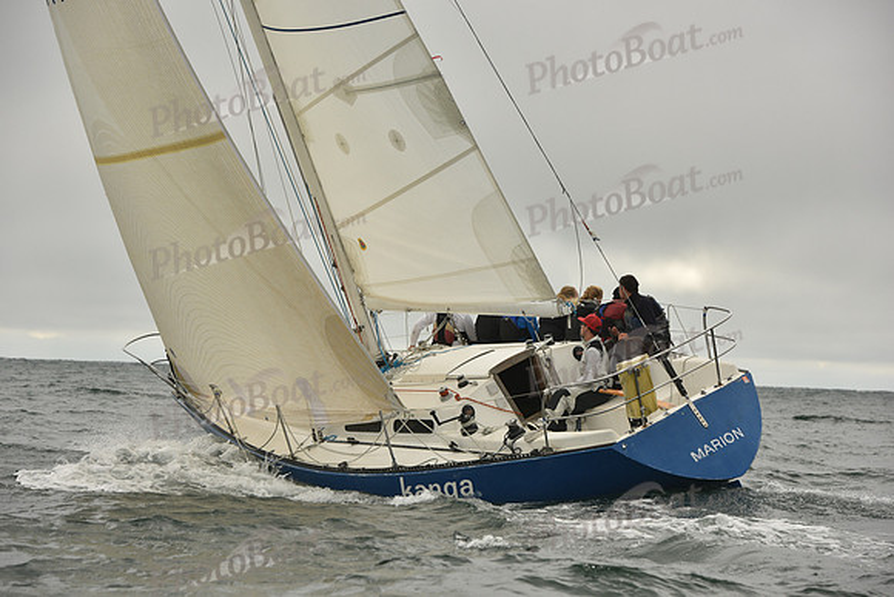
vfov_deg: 10.6
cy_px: 298
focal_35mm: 130
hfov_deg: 15.8
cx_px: 447
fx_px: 3229
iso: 320
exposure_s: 1/800
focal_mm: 130
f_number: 7.1
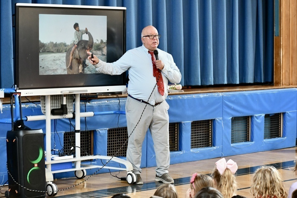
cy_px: 99
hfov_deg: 19.5
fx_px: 866
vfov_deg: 13.0
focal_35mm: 105
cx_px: 148
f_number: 5.6
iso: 3200
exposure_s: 1/125
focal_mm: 70
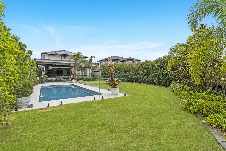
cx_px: 113
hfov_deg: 93.3
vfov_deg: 70.5
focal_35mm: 17
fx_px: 107
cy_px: 76
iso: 400
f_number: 3.2
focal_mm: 17
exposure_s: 1/1250
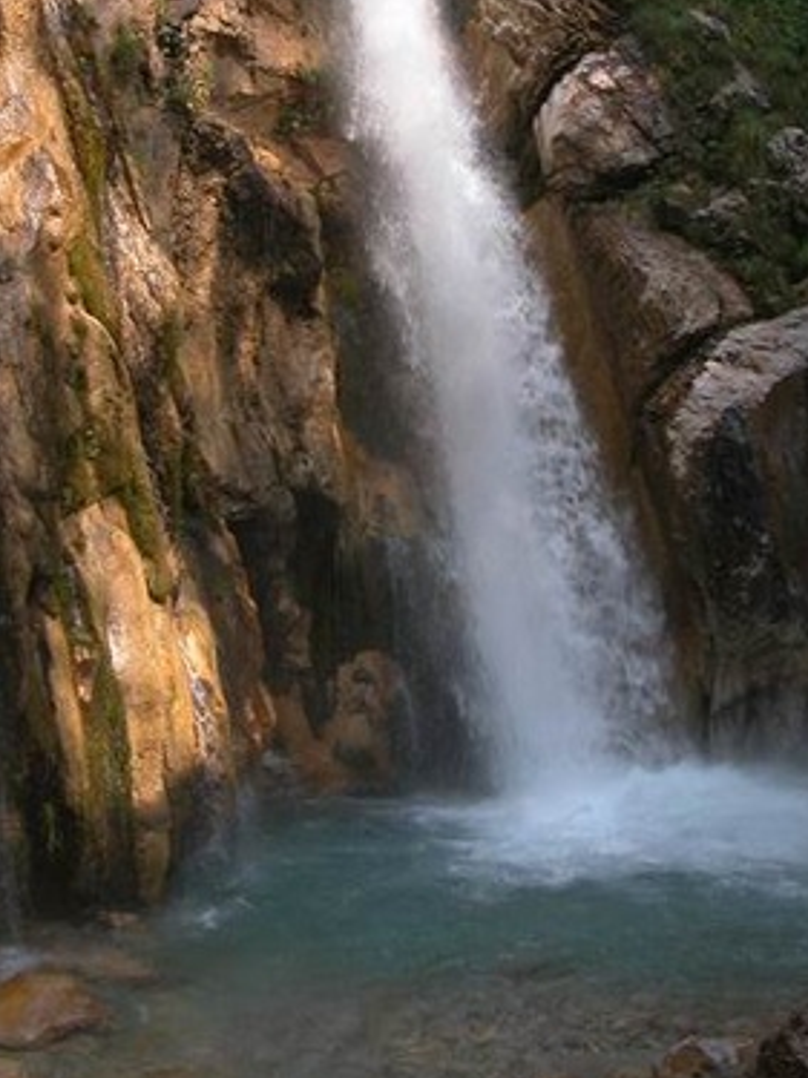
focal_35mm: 56
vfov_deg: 33.7
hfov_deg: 26.0
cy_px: 279
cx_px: 322
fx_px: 1744
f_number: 4.5
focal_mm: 8.9
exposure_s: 1/210
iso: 100
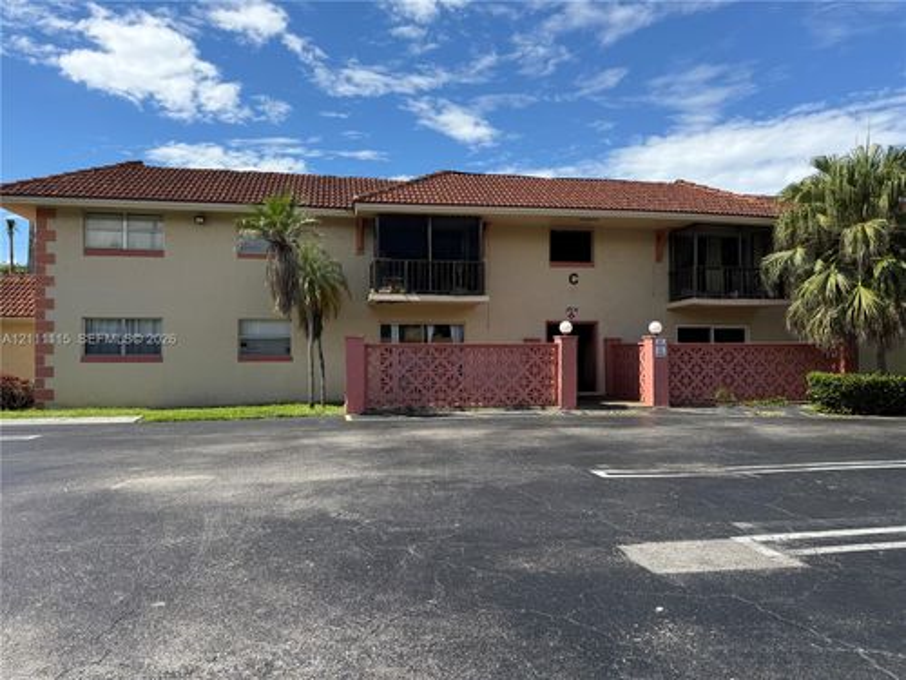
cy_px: 340
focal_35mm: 24
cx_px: 453
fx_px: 628
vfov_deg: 56.8
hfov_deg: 71.6
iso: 80
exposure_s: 1/3759
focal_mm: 6.76
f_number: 1.78
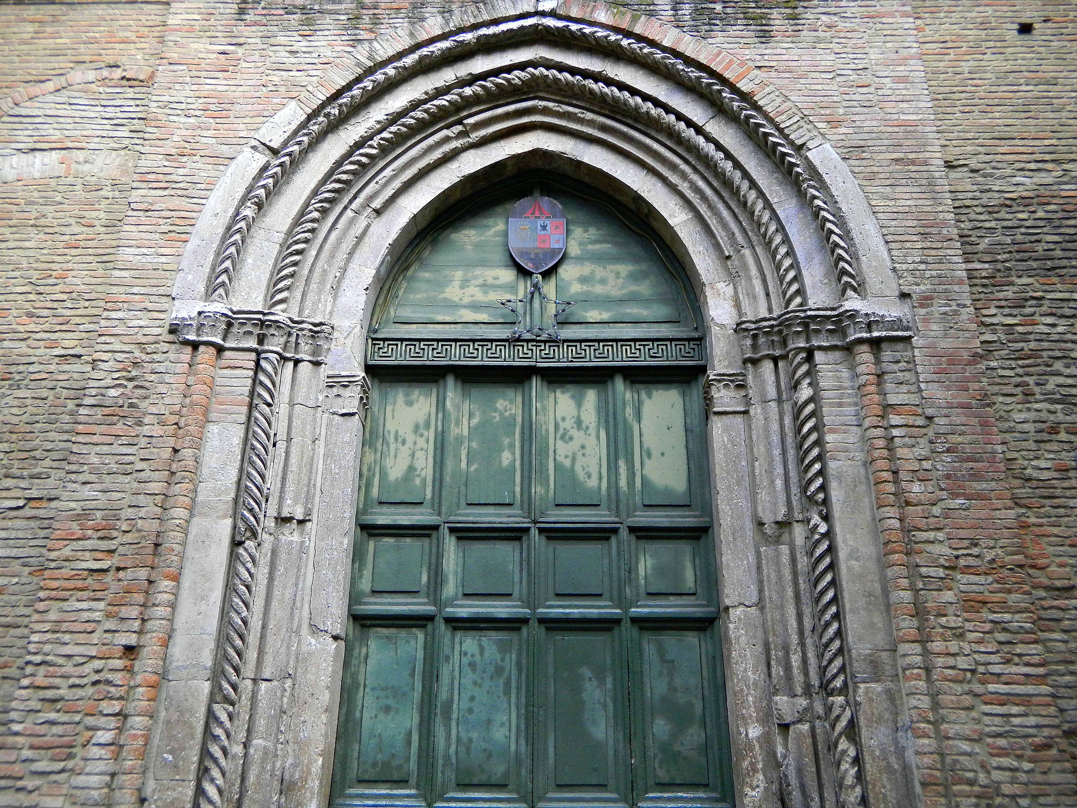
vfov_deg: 49.7
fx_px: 871
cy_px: 404
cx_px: 538
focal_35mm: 28
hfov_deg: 63.4
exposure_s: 1/58.6
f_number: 3.9
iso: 165
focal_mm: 5
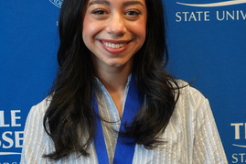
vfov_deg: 11.8
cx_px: 123
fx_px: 792
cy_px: 111
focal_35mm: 116
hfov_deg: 17.7
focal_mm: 52
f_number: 5
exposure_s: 1/160
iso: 2500
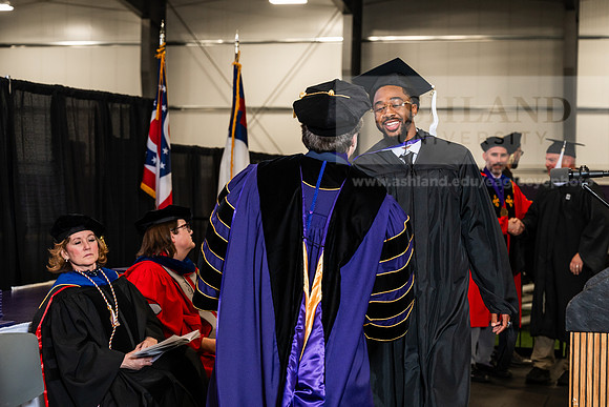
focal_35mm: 70
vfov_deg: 19.5
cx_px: 304
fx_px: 1184
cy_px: 204
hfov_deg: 28.8
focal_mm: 70
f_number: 4.5
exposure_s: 1/200
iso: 1250
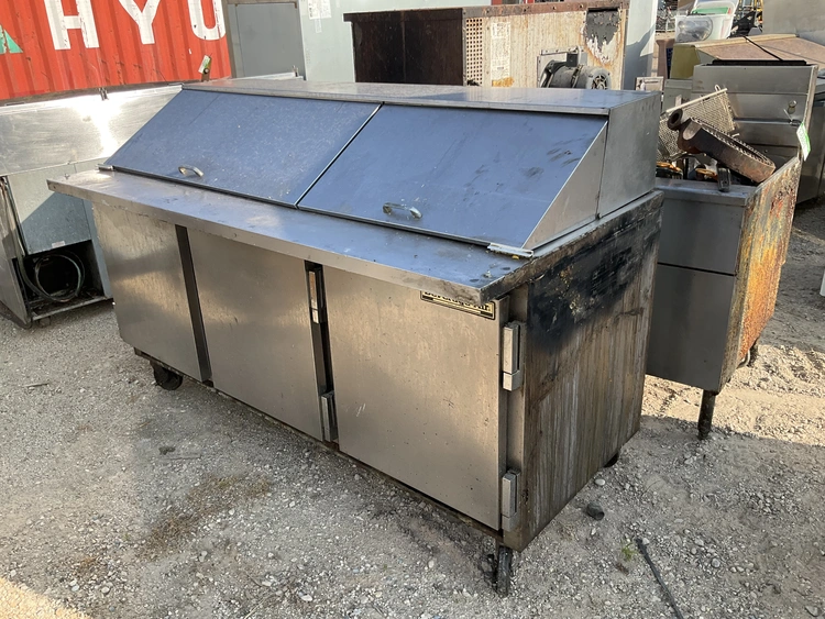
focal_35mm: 29
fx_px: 691
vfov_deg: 48.3
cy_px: 310
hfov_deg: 61.6
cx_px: 412
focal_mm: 3
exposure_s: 1/514
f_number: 1.8
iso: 25
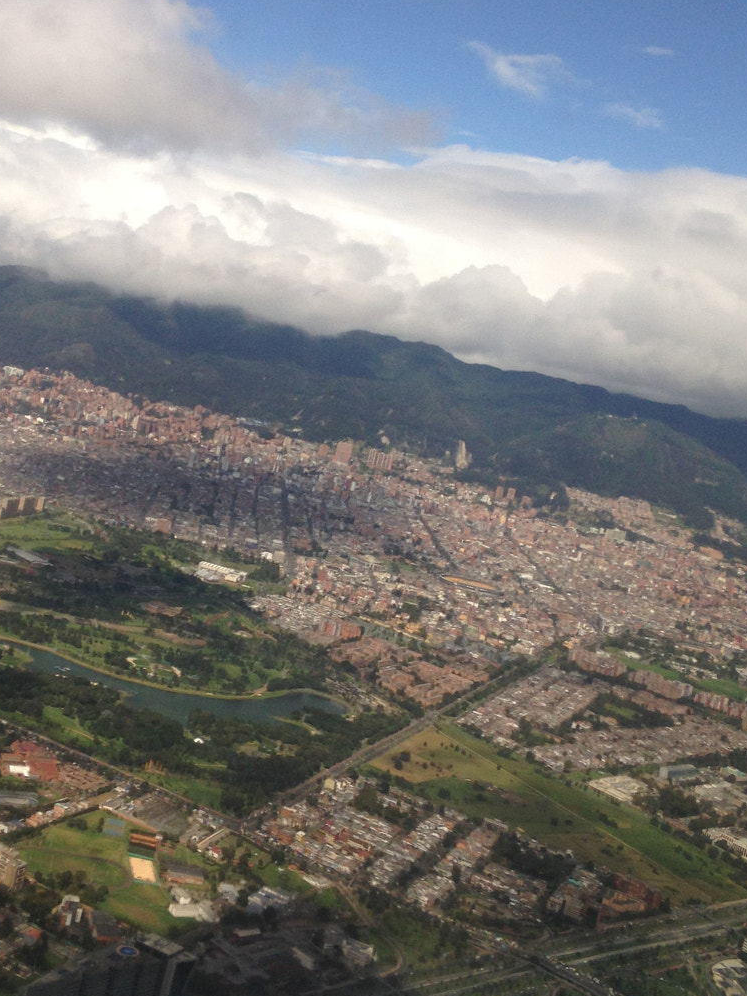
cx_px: 281
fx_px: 1525
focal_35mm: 53
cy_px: 483
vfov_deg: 36.2
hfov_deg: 27.4
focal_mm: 4.12
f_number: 2.4
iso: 50
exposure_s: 1/1550
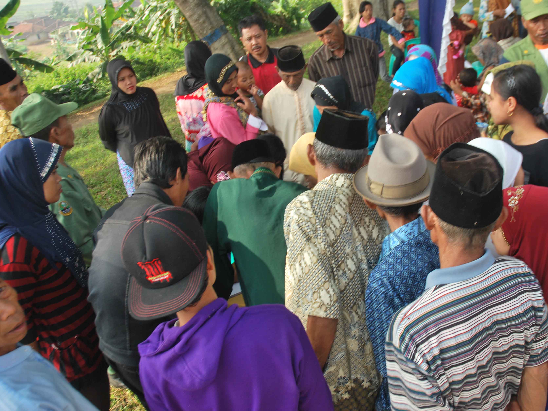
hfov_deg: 59.8
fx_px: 475
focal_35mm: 30
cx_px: 306
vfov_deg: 46.8
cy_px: 202
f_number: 5.6
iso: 100
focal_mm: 18
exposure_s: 1/100
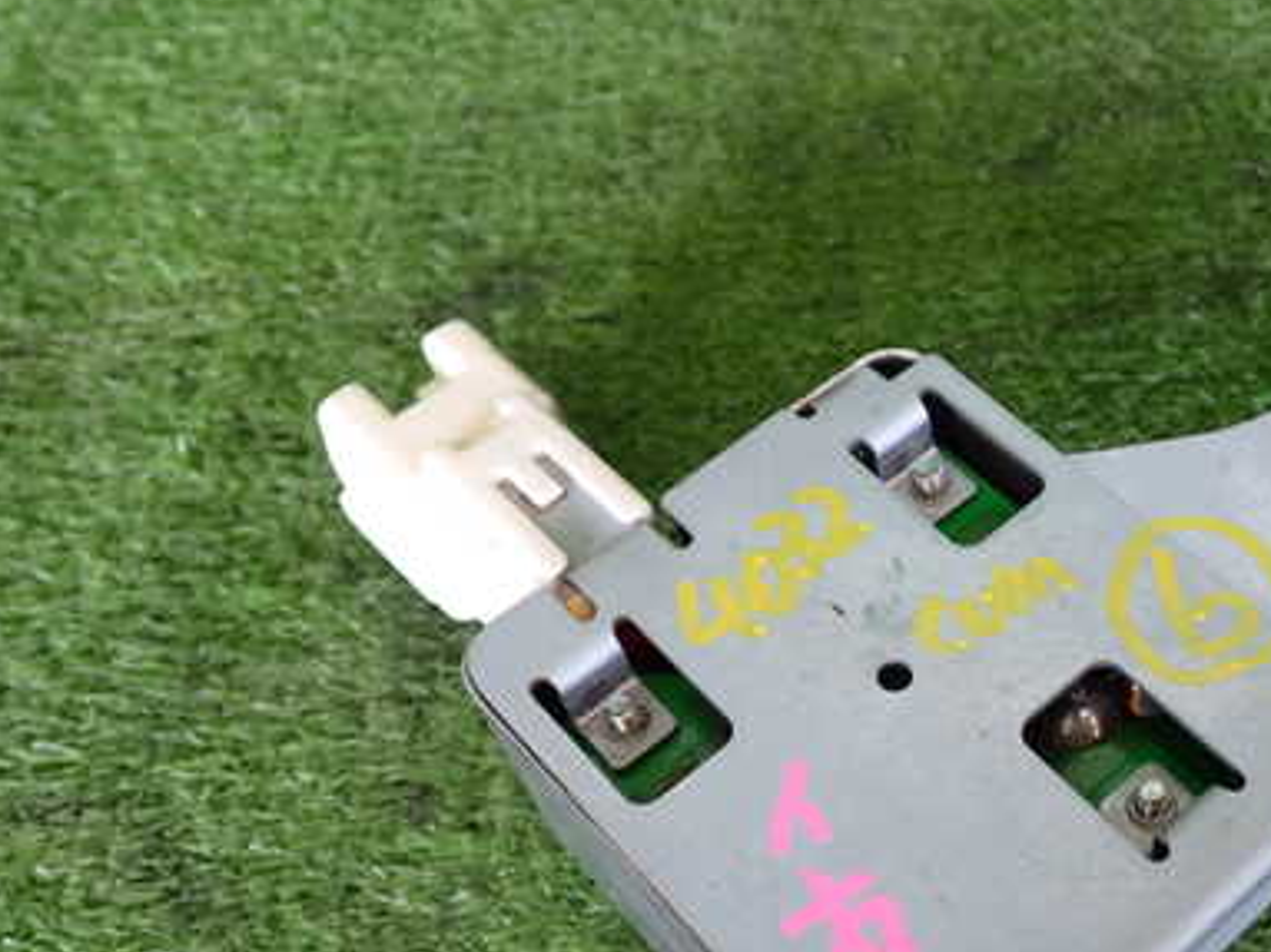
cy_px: 561
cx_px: 979
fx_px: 1725
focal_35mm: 47
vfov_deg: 30.8
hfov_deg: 39.2
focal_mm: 5.4
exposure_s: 1/60
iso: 200
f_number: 2.3
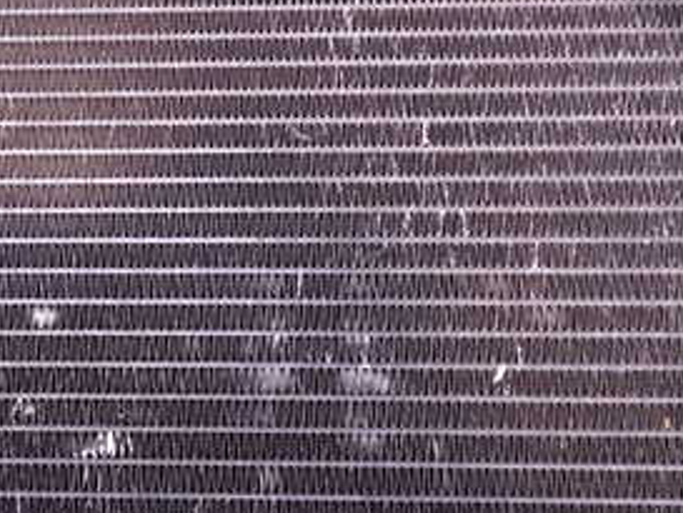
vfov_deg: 21.8
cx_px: 103
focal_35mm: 66
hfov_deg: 28.5
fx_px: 1303
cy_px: 50
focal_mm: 5.4
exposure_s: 1/30
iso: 320
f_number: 2.3
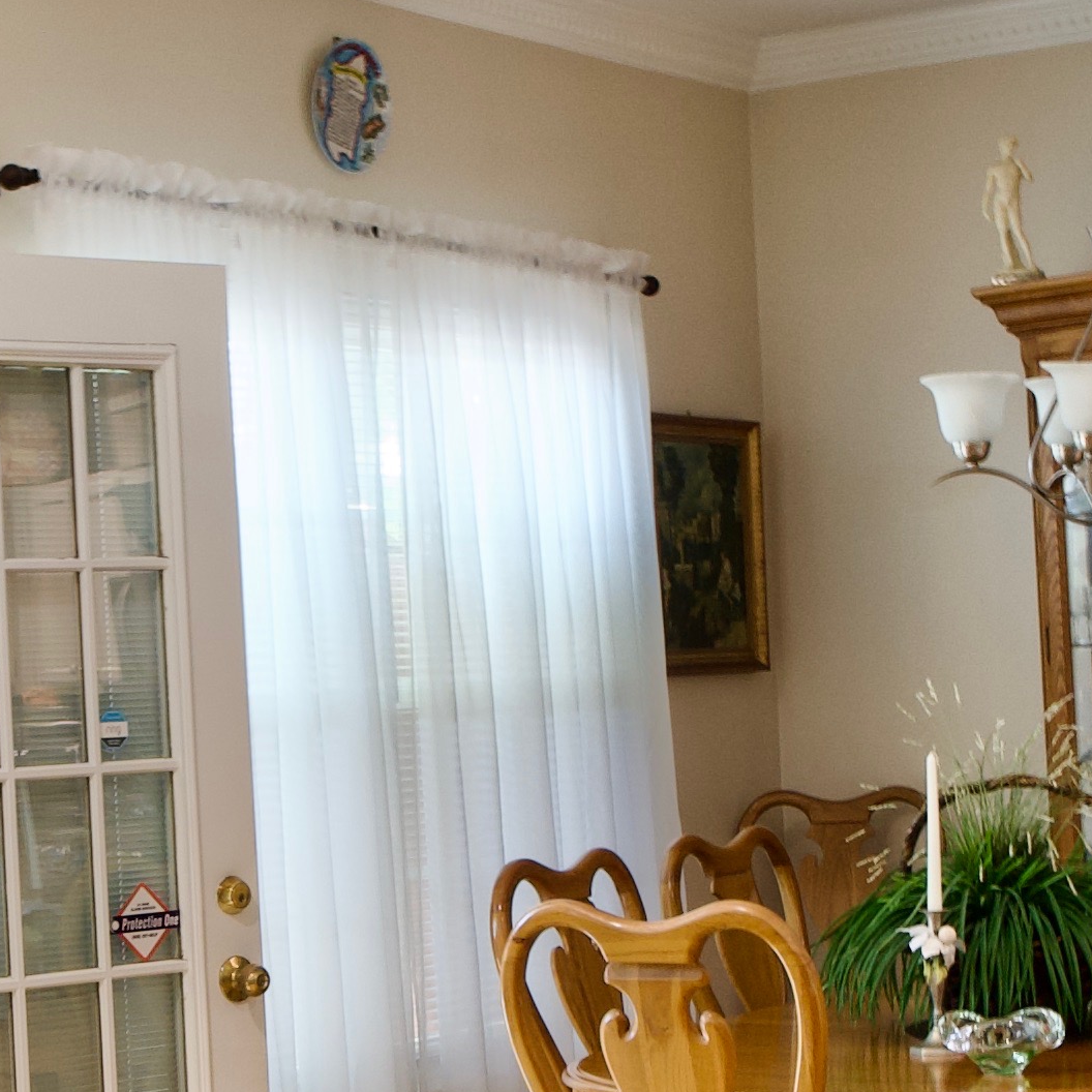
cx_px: 307
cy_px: 672
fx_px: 3176
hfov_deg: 19.4
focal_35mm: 89
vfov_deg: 19.5
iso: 320
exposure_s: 1/1.6
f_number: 11
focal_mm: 16
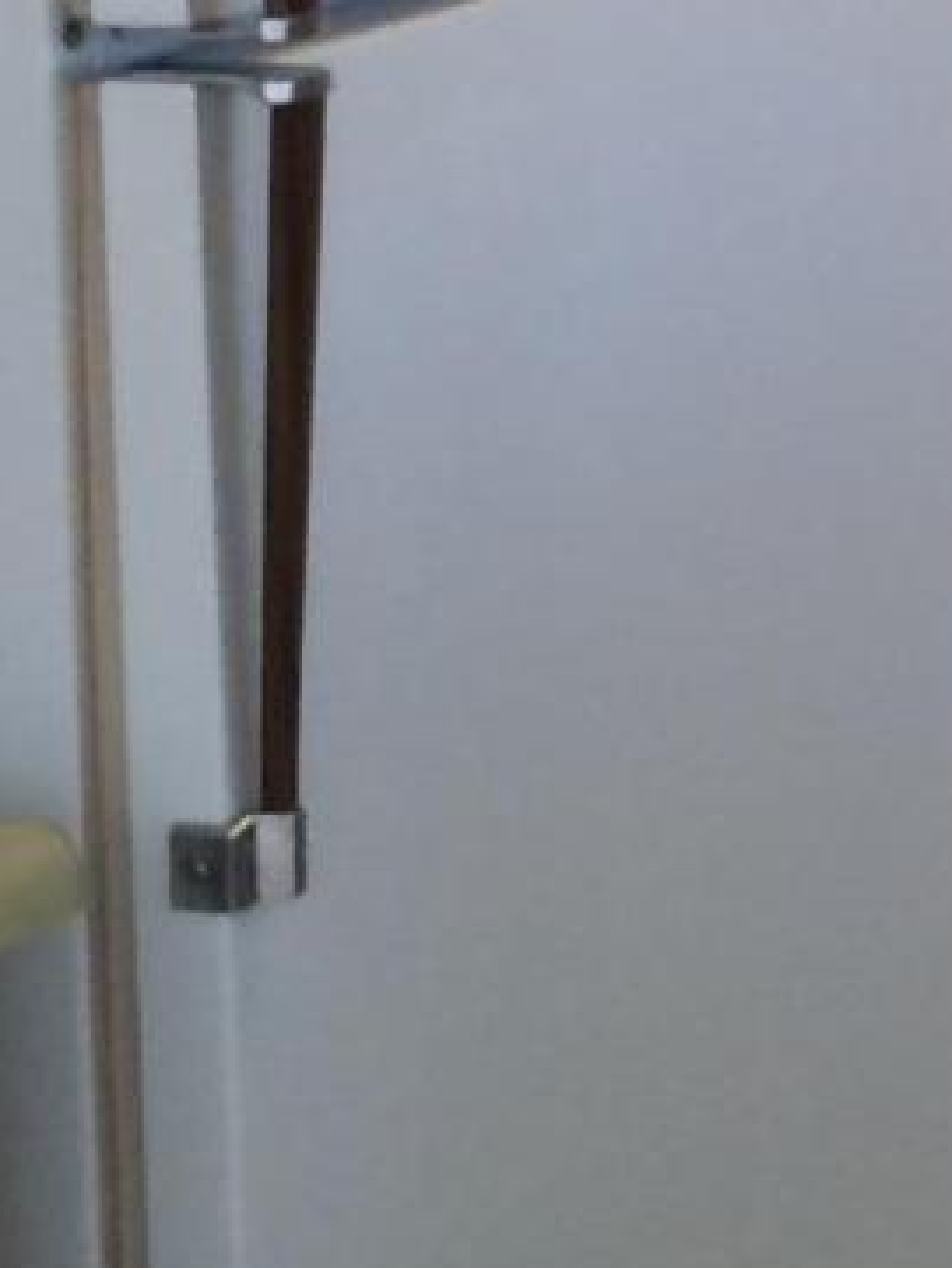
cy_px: -169
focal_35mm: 166
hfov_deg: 8.5
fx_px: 6083
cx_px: 1897
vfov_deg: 11.7
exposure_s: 1/30
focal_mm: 4.12
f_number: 2.2
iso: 100
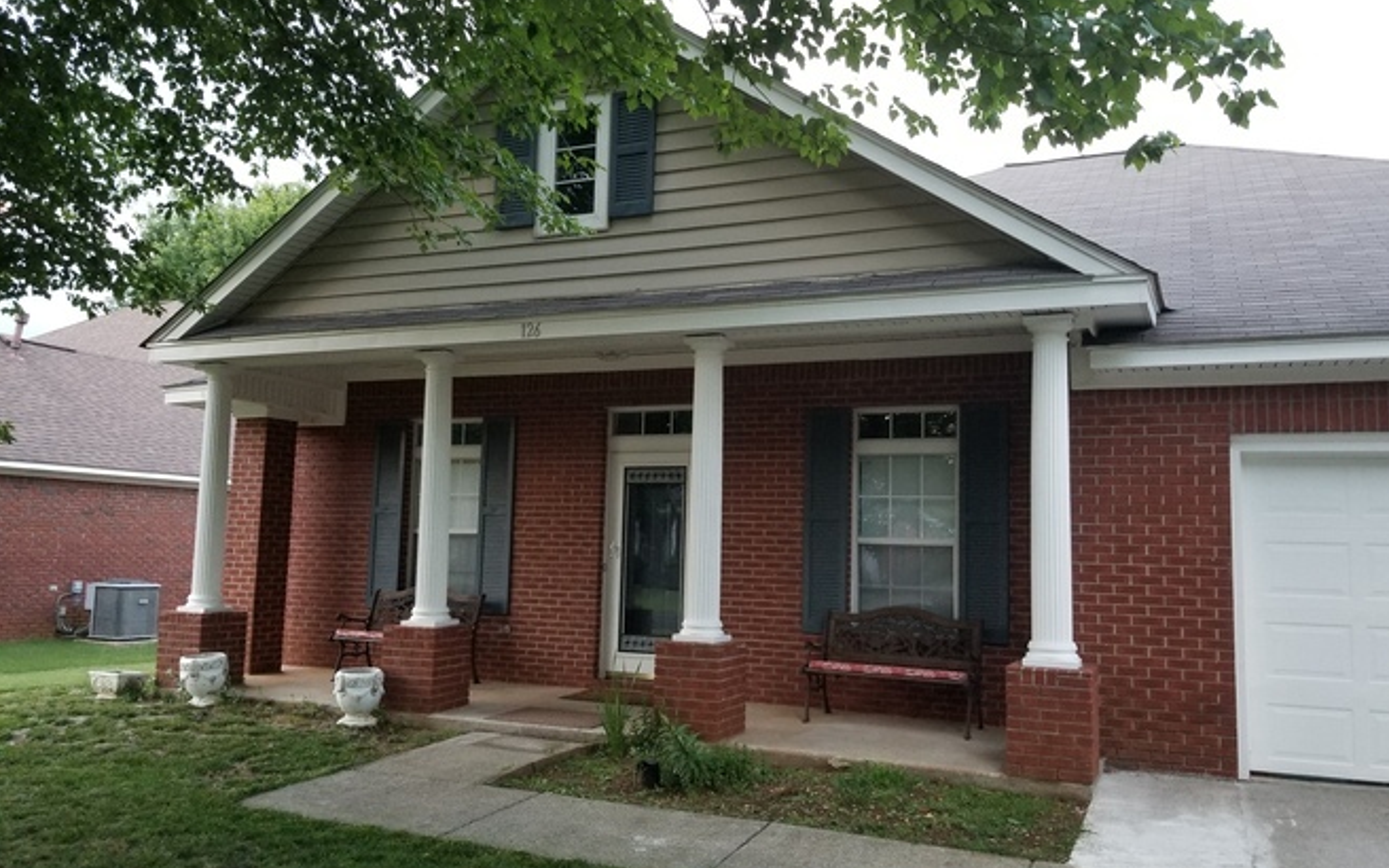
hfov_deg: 66.5
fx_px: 1060
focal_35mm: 28
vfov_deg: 44.5
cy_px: 447
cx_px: 704
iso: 200
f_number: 1.7
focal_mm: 4.25
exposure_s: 1/60
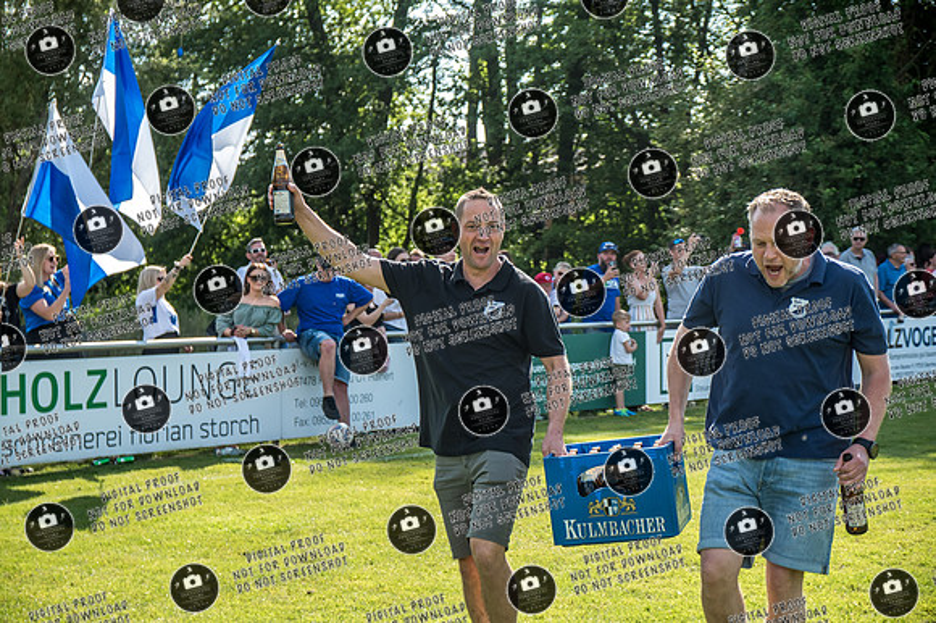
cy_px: 312
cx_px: 468
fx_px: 1949
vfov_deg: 18.2
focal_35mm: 75
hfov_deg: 27.0
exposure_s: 1/1000
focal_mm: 50
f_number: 4
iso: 360
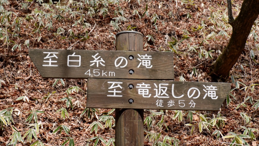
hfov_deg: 40.6
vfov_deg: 23.5
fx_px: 350
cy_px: 69
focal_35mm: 51
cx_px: 130
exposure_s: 1/200
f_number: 7.1
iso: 200
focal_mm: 32.6
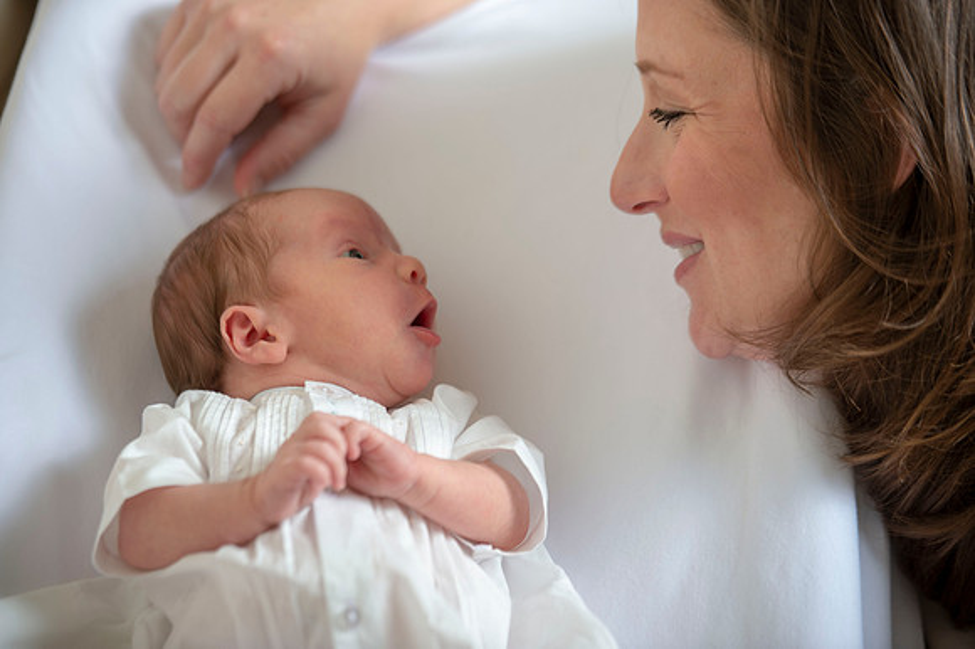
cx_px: 488
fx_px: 4331
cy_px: 324
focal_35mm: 160
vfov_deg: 8.6
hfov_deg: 12.8
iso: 80
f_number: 2.8
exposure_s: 1/160
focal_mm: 160
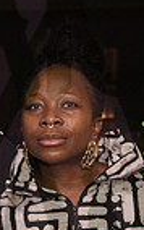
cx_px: -181
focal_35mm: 177
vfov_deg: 11.7
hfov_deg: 7.1
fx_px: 1109
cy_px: 243
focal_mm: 35
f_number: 4
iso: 2500
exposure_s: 1/200
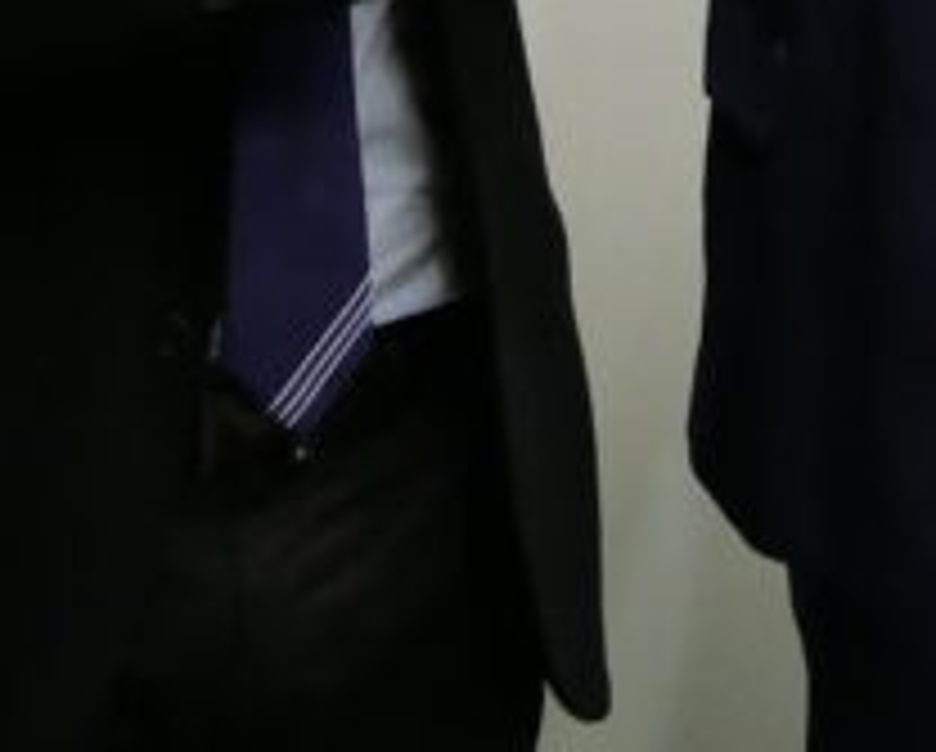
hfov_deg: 13.4
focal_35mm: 143
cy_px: -700
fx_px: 3967
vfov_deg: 10.1
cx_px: 144
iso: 640
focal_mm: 11.35
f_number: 3
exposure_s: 1/100
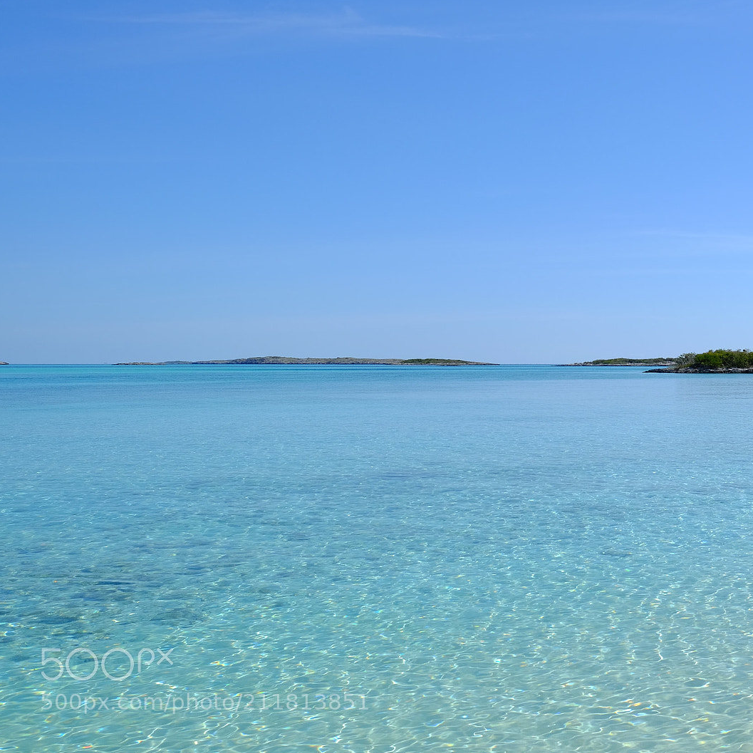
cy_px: 378
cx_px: 566
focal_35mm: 45
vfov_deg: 37.6
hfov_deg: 36.7
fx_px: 1107
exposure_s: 1/550
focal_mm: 23
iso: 200
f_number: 8
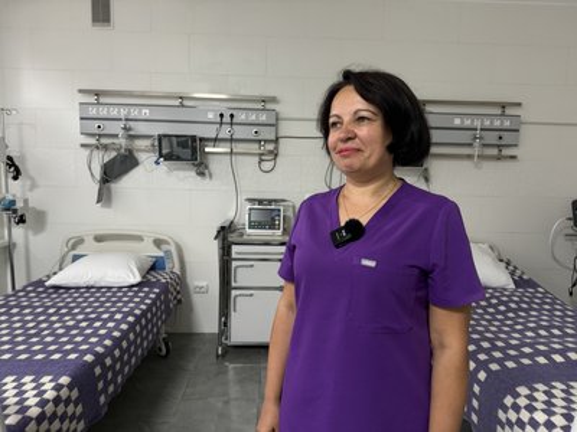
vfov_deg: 56.8
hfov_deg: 71.6
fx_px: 400
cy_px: 216
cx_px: 288
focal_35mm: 24
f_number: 1.78
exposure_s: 1/50
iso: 400
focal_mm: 6.86
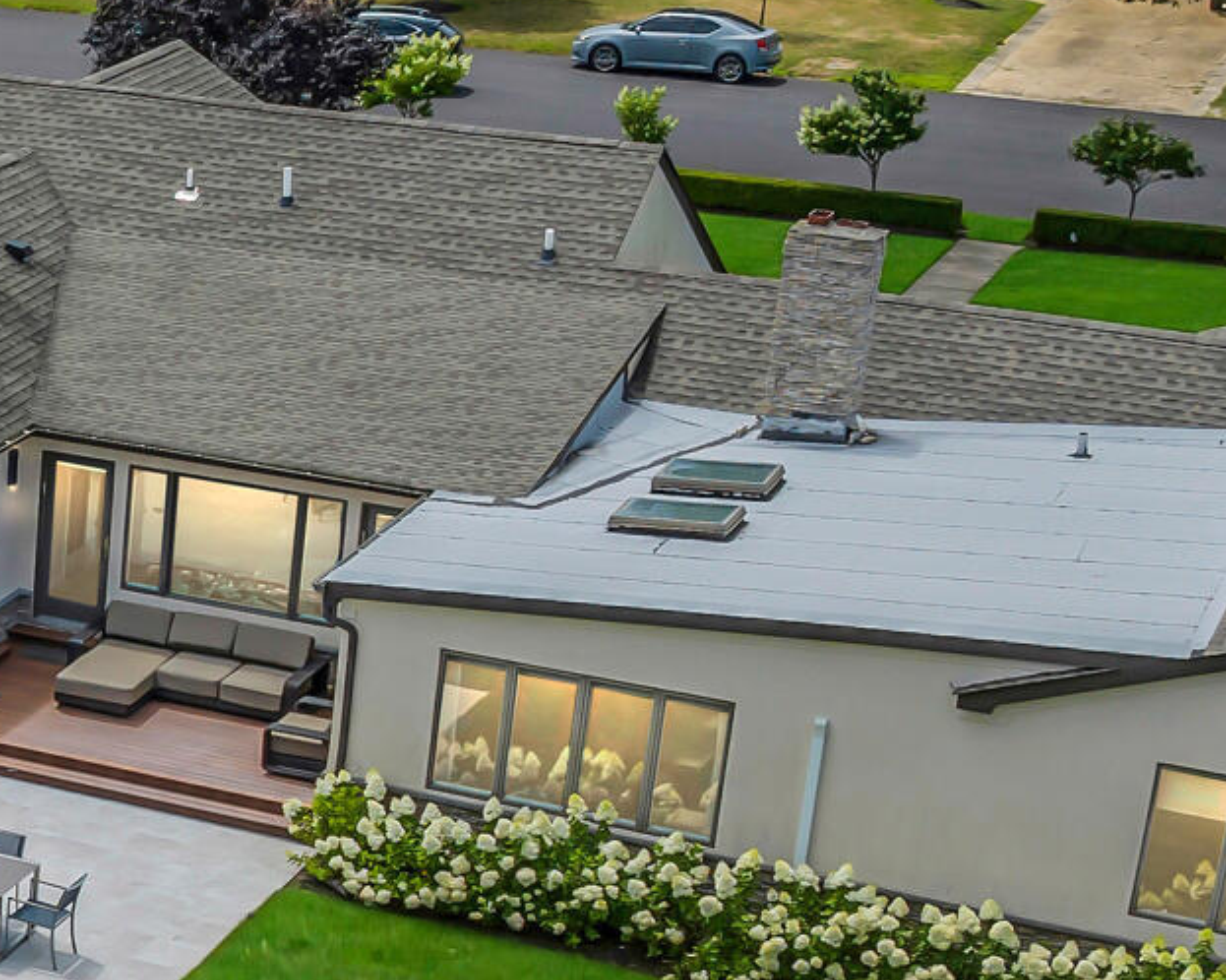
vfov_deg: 16.2
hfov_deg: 18.4
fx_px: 3410
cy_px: 823
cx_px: -545
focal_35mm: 94
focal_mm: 12.29
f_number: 4
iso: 100
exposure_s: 1/1250
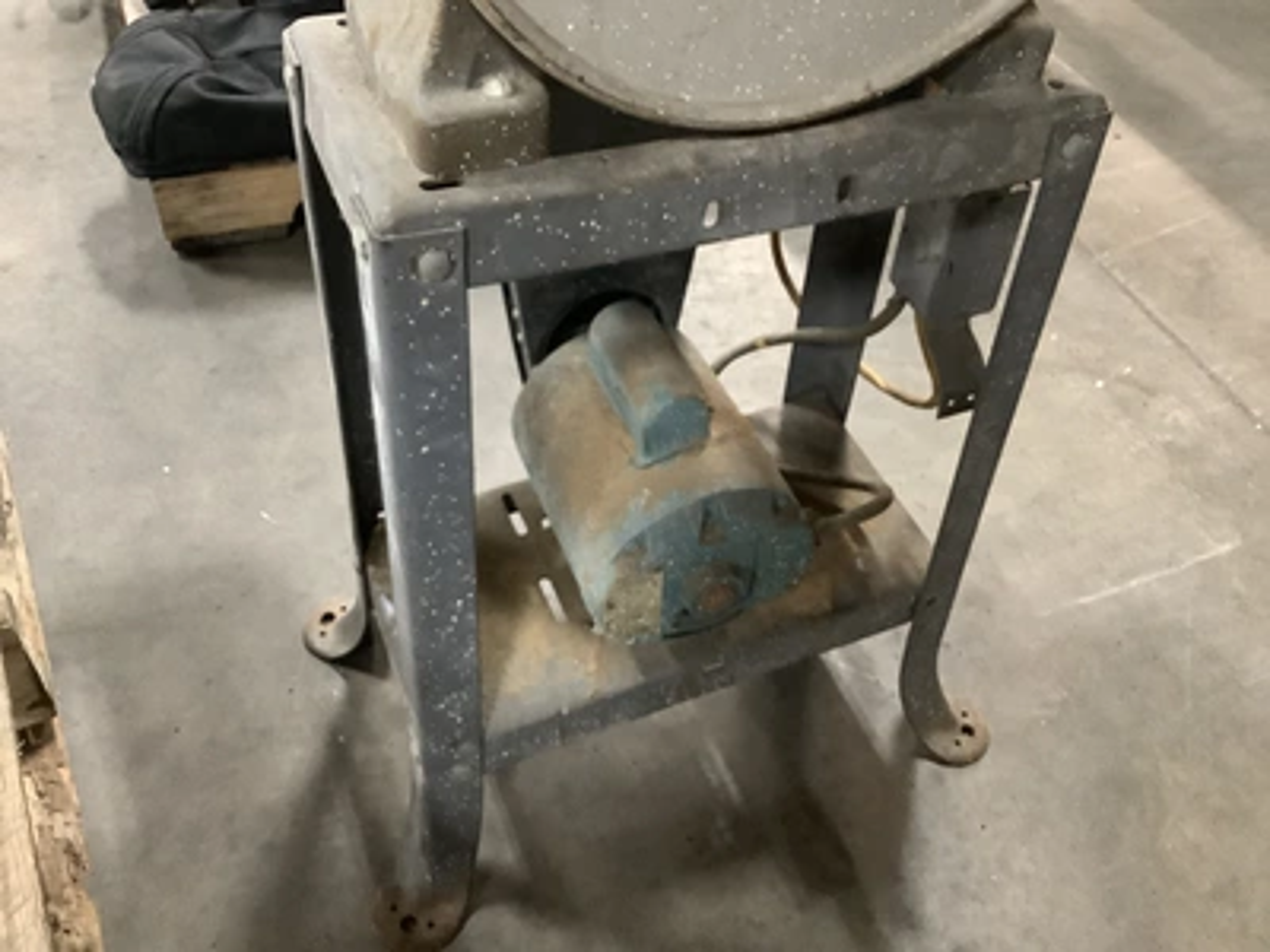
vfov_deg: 45.4
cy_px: 476
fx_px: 1137
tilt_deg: -46.8
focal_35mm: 31
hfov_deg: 58.4
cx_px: 635
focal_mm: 3.3
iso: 640
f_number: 2.4
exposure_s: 1/30
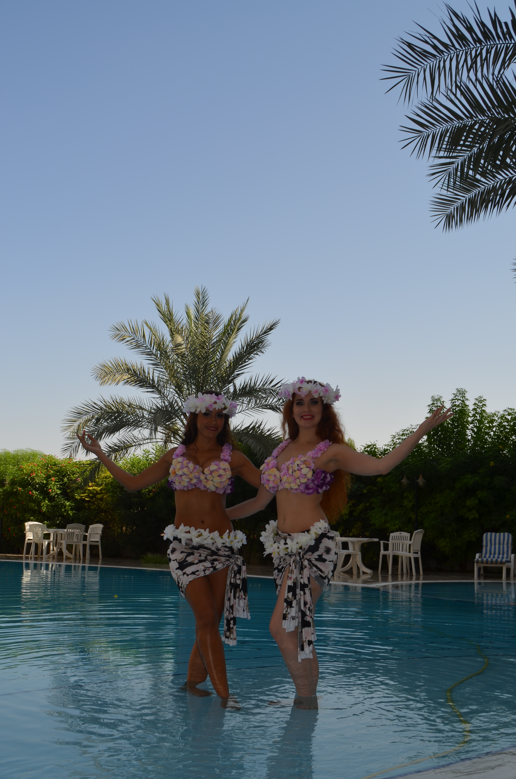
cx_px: 258
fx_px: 777
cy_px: 390
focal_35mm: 36
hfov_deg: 36.7
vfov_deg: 53.2
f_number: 9
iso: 100
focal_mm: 24
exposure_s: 1/200
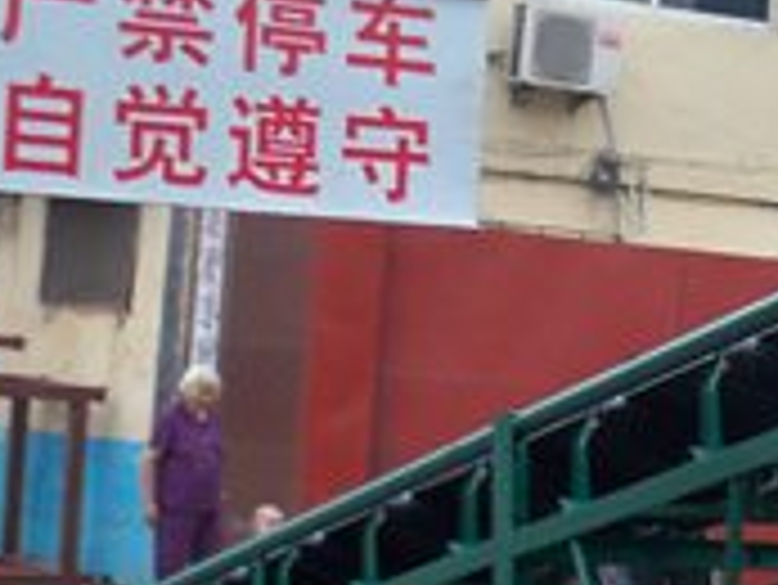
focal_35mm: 162
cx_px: 1516
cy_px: 486
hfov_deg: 11.1
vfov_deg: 9.1
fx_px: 3644
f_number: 3.1
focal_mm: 6.3
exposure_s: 1/100
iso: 100
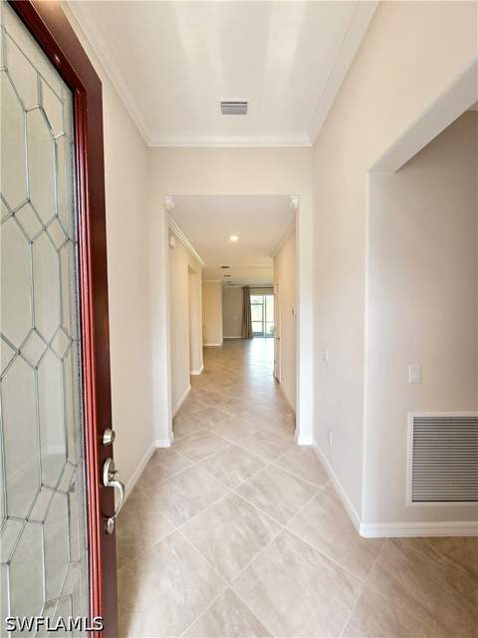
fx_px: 239
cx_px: 239
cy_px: 319
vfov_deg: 106.2
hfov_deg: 89.9
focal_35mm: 13
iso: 64
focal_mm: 2.2
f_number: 2.2
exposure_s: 1/60.2
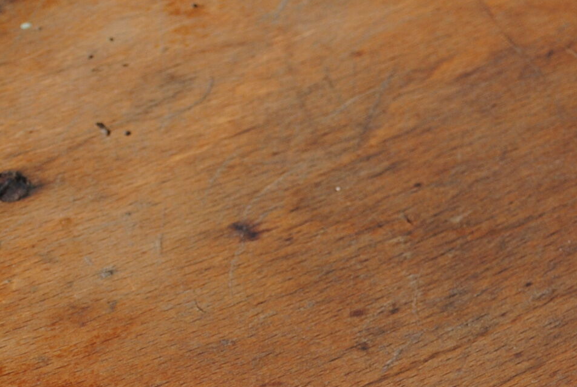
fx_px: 2938
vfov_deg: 7.5
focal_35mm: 183
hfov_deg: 11.2
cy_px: 372
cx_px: 383
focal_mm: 40
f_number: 5.3
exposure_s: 1/80
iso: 200
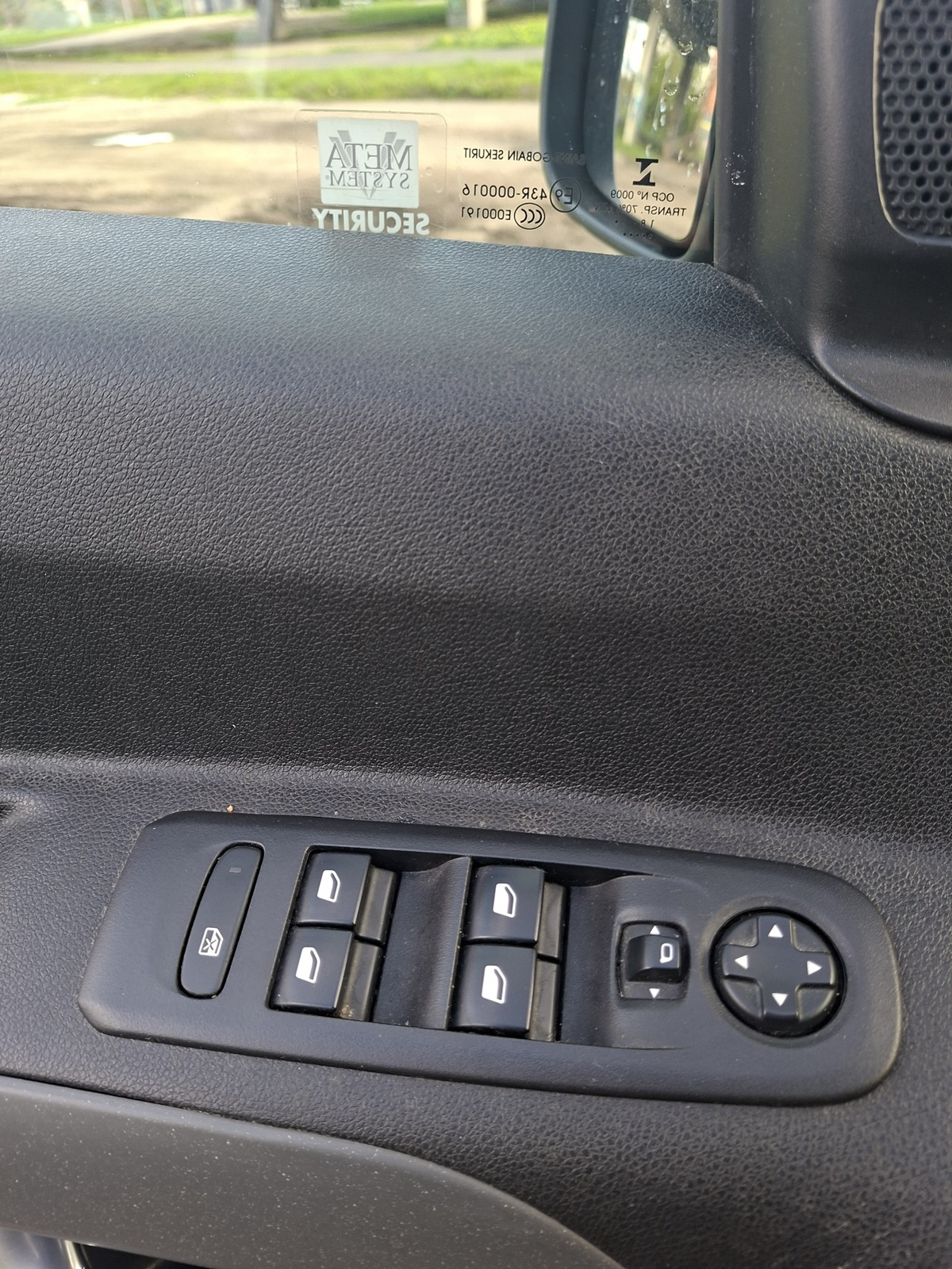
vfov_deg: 73.9
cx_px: 476
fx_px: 843
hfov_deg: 58.9
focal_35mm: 23
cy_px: 634
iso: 64
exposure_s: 1/120
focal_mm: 5.54
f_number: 1.8
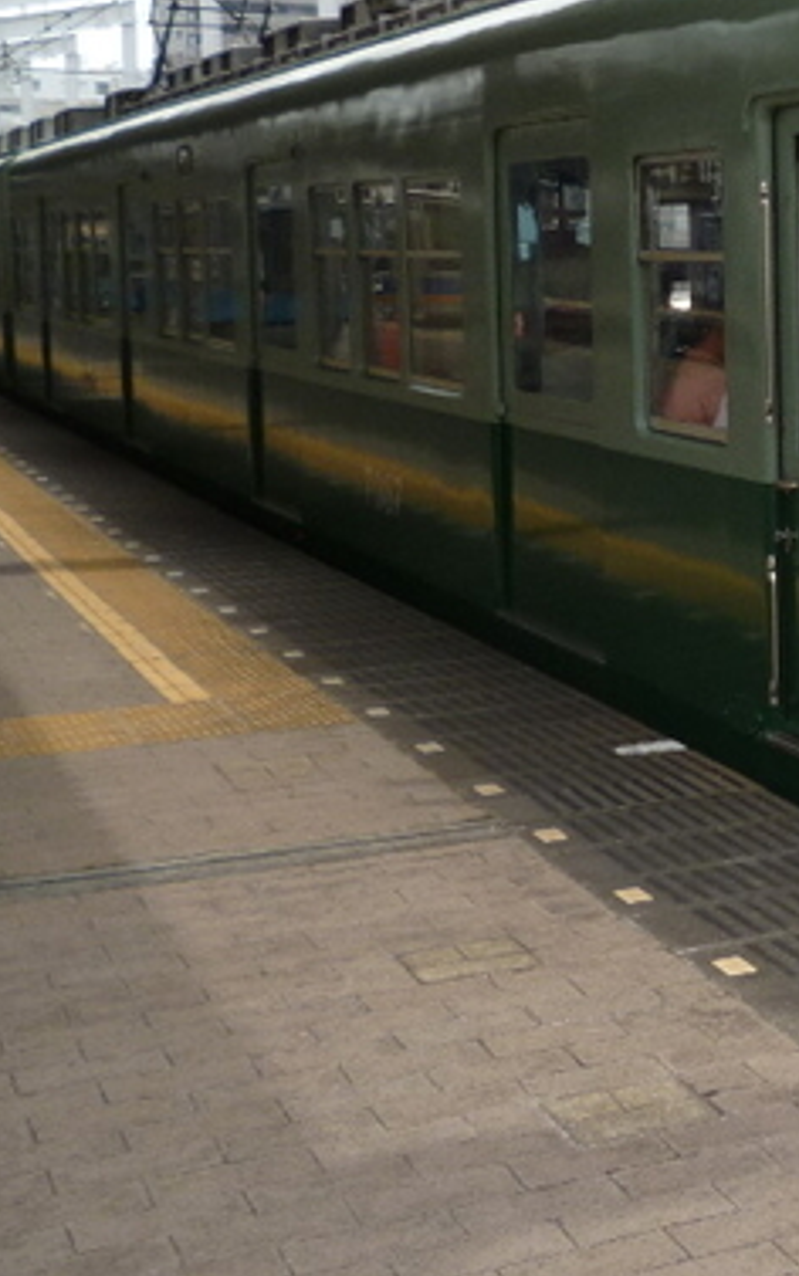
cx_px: 1293
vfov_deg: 32.1
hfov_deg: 17.8
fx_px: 2192
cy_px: 396
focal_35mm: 63
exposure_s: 1/400
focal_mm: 5
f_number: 3.1
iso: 100
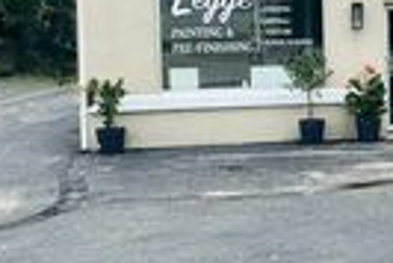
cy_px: 53
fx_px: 765
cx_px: 479
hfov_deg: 25.6
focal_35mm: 70
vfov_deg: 19.3
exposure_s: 1/1198
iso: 50
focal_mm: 2.22
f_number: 2.2
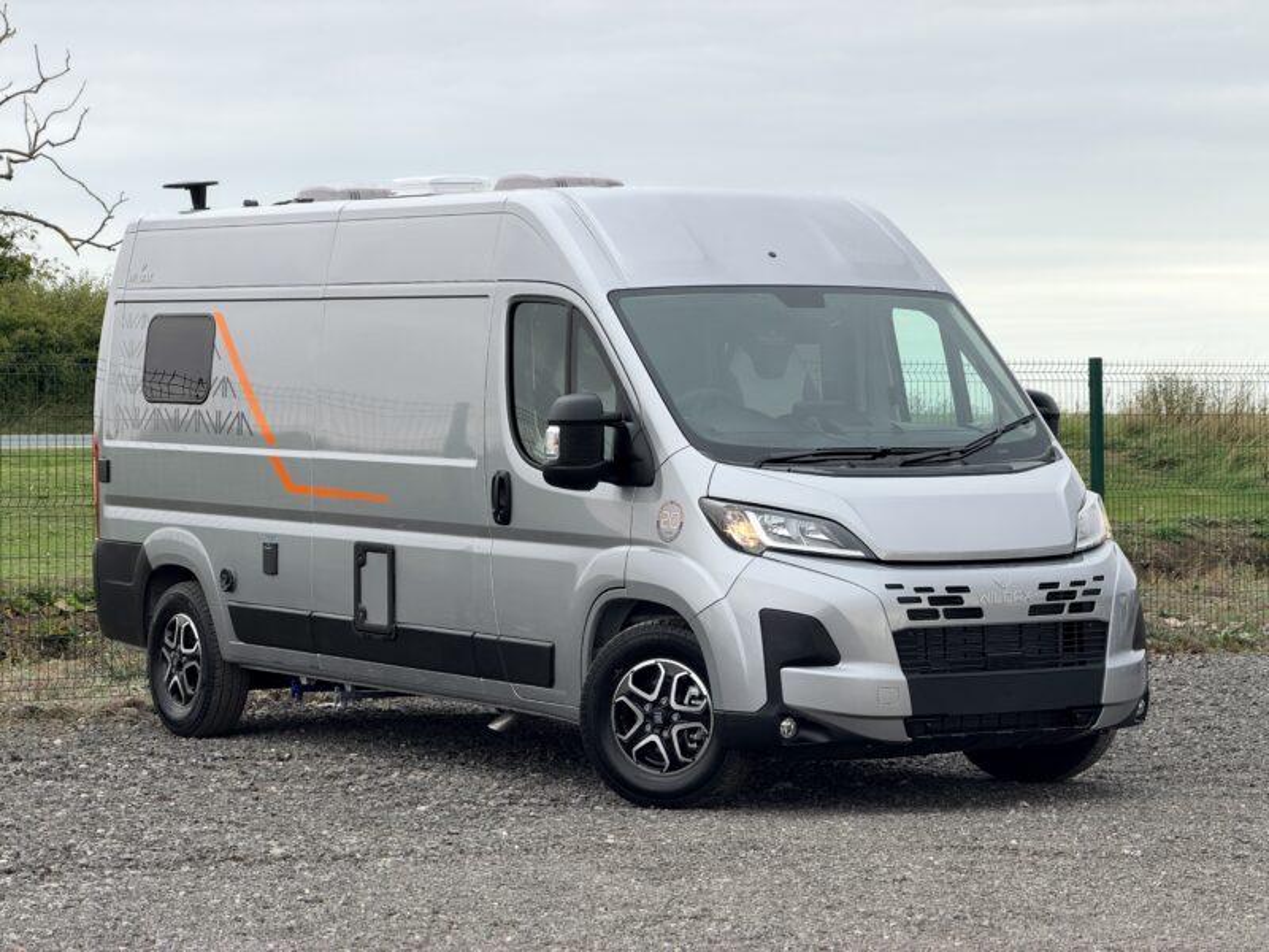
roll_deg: +0.4
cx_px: 634
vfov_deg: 14.8
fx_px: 3666
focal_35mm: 100
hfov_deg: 19.6
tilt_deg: -0.4
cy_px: 476
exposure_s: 1/229
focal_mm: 16.89
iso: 50
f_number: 2.8
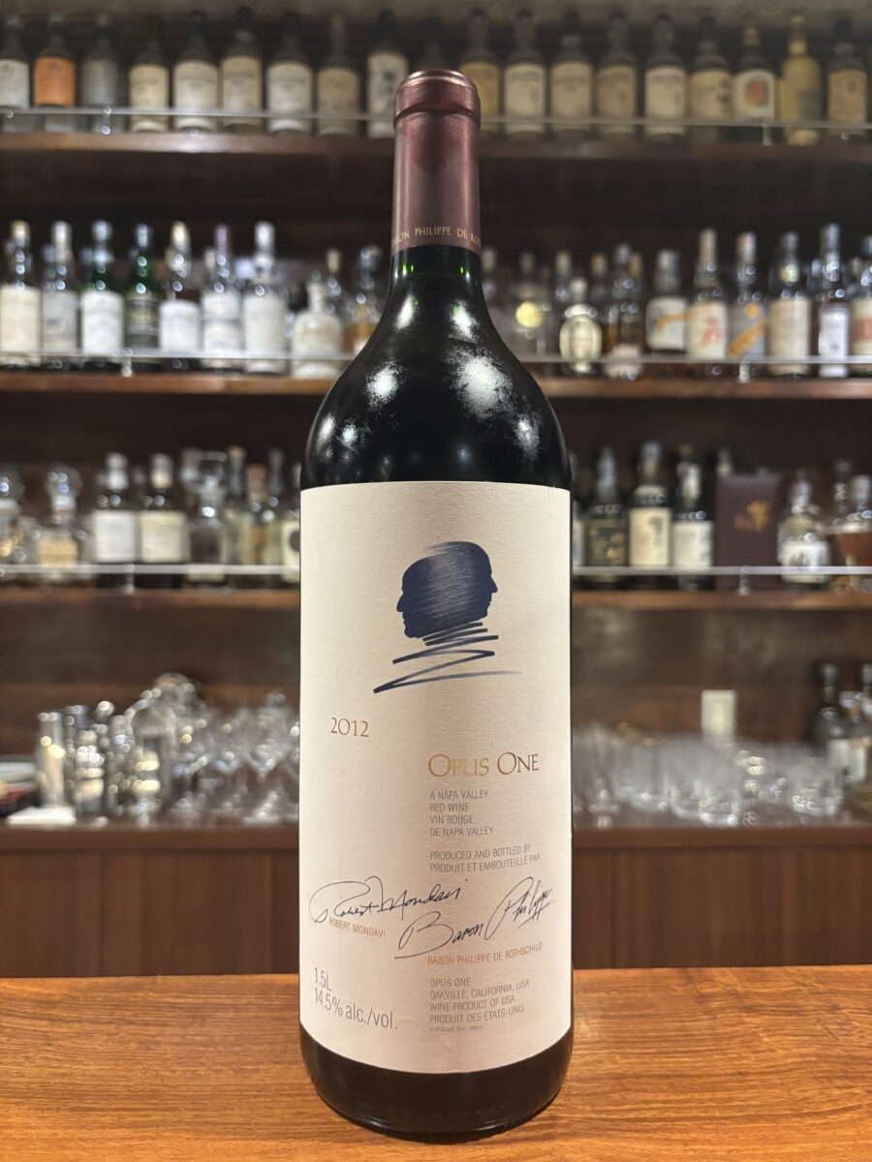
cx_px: 436
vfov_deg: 67.3
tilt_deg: -2.0
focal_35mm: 26
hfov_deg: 53.1
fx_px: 873
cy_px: 581
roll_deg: -1.3
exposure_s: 1/60
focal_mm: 5.96
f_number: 1.6
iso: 500
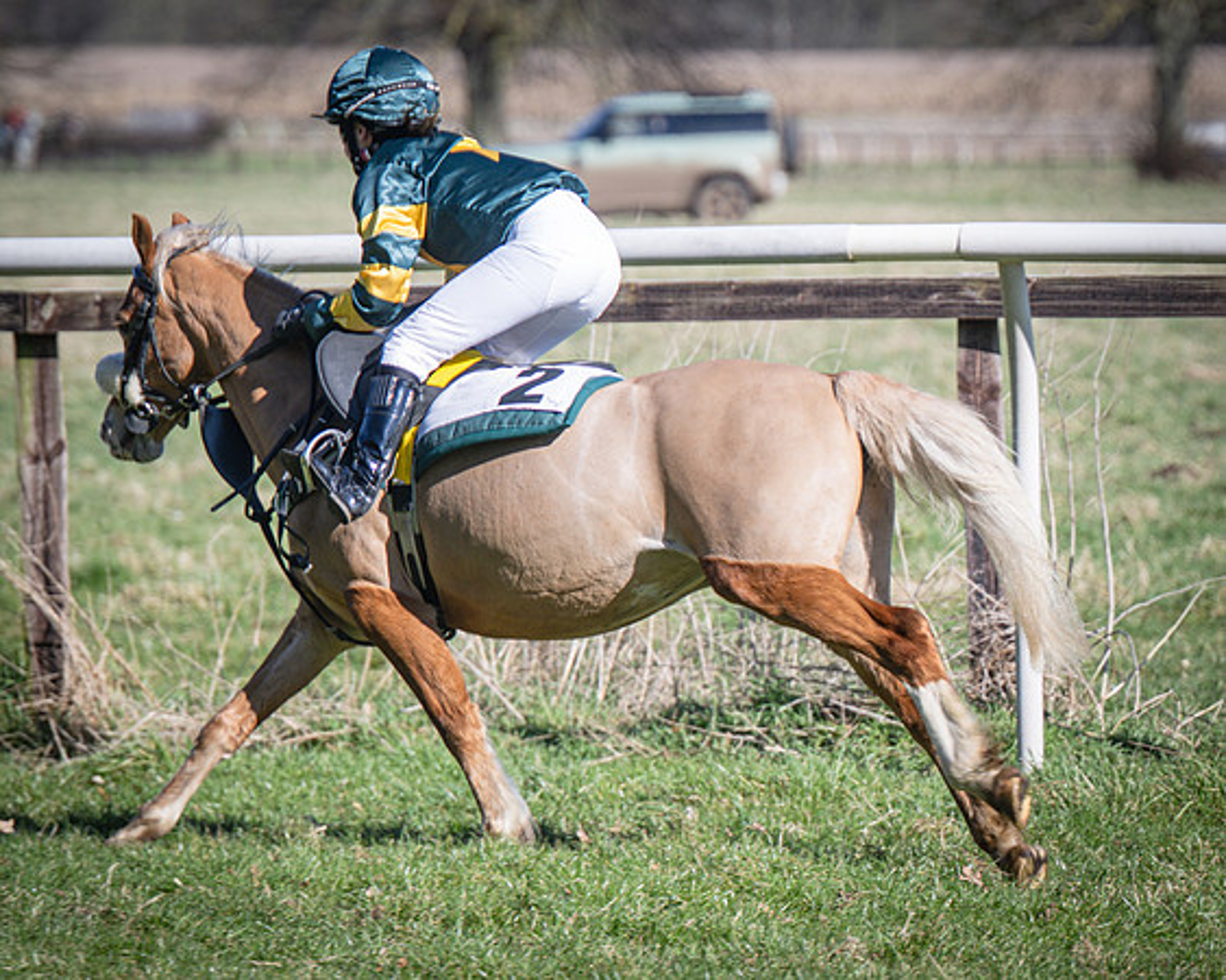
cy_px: 469
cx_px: 811
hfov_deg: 5.6
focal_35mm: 344
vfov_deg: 4.5
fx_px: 12477
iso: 125
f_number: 4
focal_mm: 185
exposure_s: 1/1000
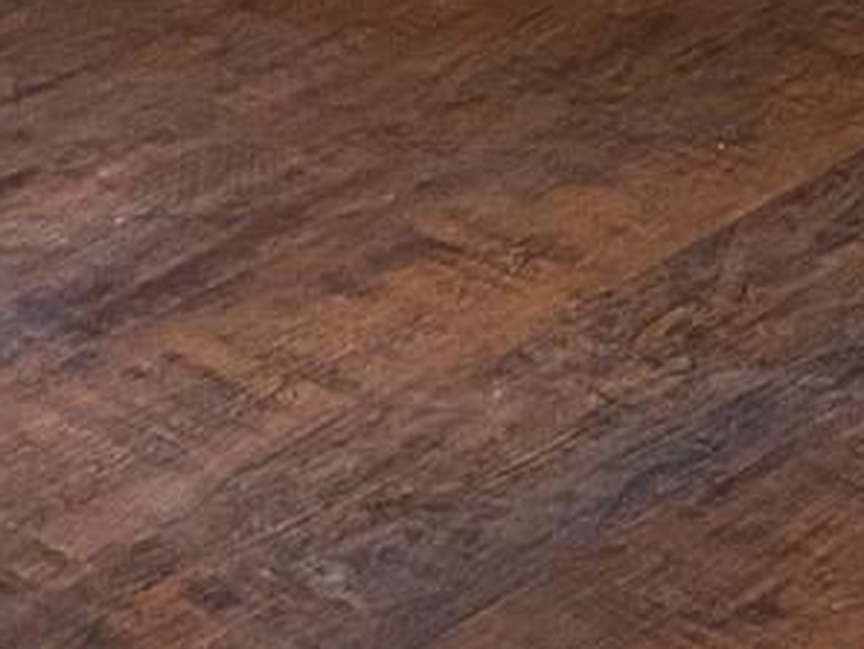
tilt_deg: -11.9
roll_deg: -0.9
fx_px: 4470
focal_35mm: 179
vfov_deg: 7.6
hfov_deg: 10.8
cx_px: 1111
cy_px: -1039
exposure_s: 1/40
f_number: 1.8
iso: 400
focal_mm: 4.25
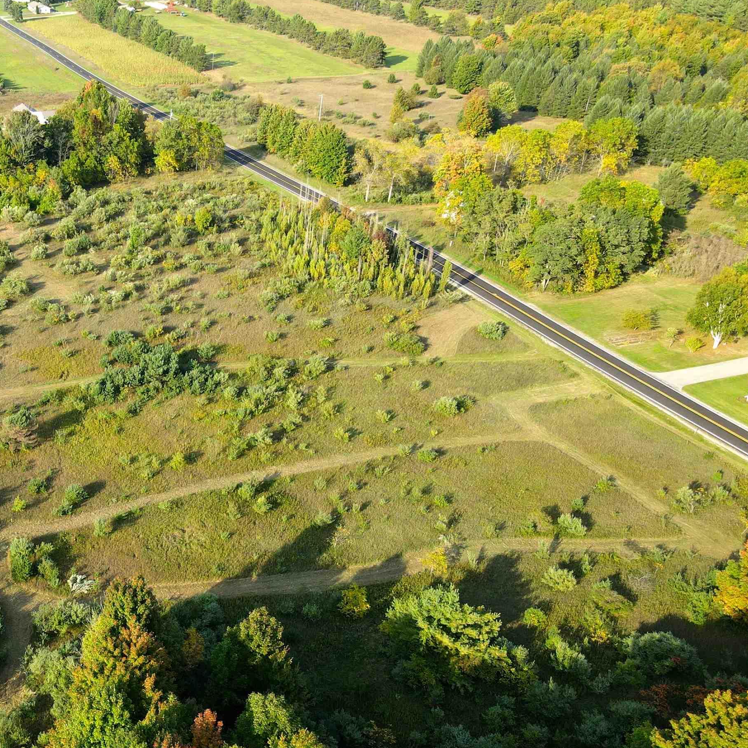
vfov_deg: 45.7
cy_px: 466
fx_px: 880
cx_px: 118
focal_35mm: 36
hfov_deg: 43.2
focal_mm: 4.5
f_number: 2.8
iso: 100
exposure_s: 1/180
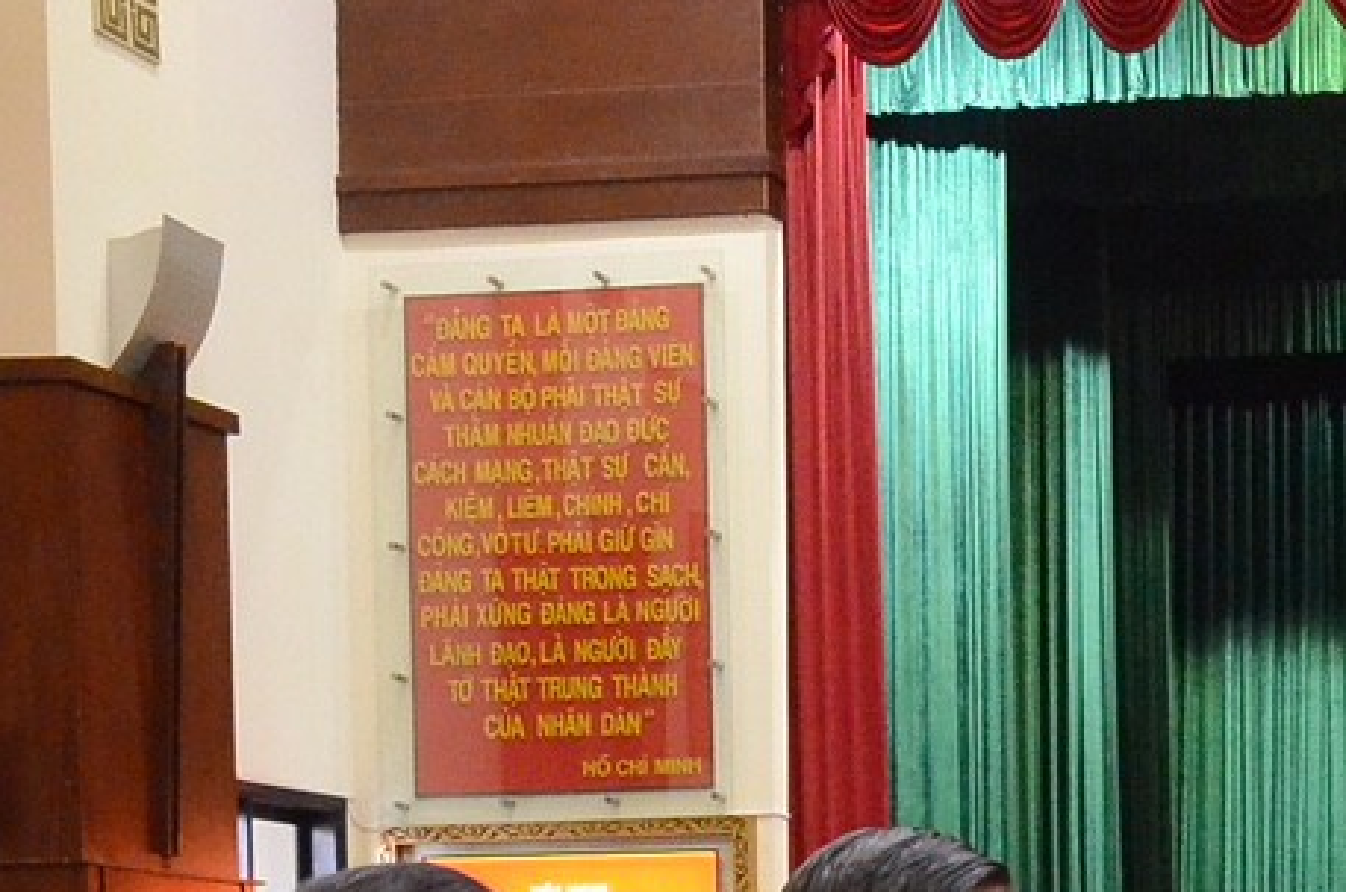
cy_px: 1083
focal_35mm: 84
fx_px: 3135
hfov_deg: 22.1
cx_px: 1691
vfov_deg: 15.6
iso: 6400
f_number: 6.3
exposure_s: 1/50
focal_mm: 20
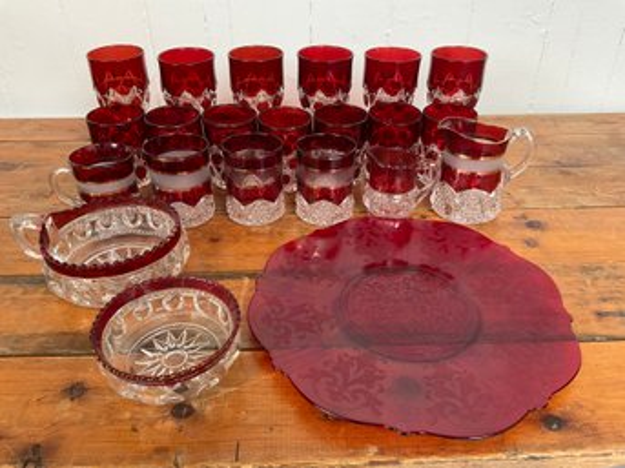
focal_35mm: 29
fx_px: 523
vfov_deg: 48.2
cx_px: 312
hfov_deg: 61.7
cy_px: 234
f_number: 1.8
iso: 64
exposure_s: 1/99
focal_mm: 3
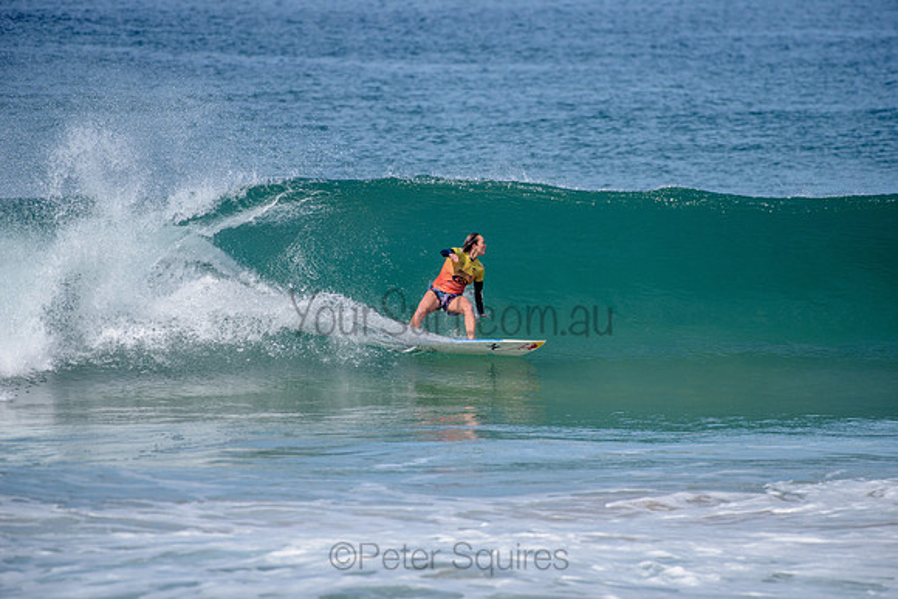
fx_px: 12475
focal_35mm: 500
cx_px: 449
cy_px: 300
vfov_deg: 2.8
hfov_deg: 4.1
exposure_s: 1/2500
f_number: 6.3
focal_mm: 500
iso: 250
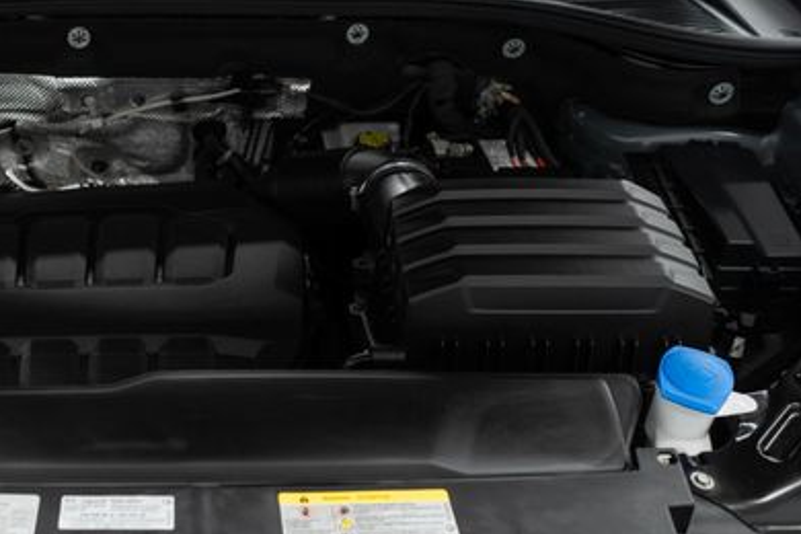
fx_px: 1023
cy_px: 202
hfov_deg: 41.2
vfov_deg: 29.1
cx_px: 179
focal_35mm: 46
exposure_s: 1/40
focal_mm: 28
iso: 400
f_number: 3.2
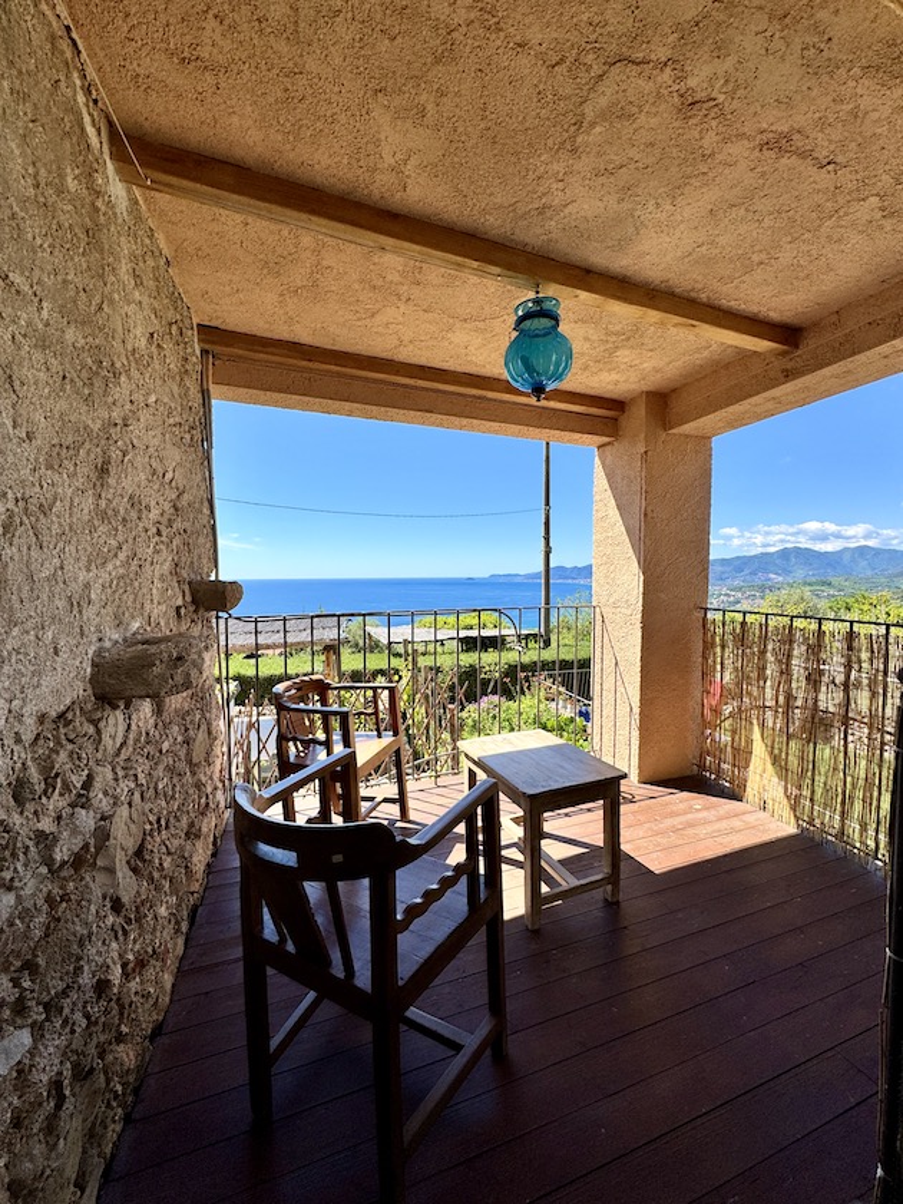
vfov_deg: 102.1
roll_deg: +0.5
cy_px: 602
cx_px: 452
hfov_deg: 85.7
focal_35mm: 14
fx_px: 487
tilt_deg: -2.6
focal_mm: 2.22
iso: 40
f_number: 2.2
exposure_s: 1/1789
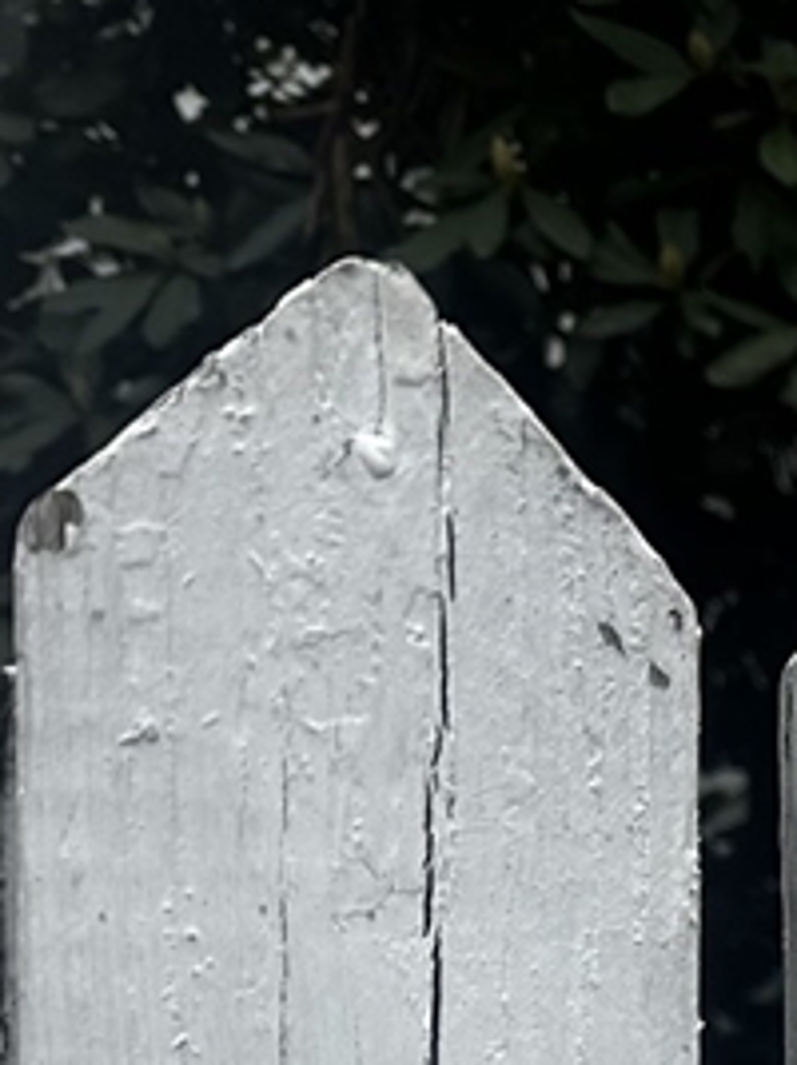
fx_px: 2827
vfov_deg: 19.2
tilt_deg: -0.7
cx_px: 1845
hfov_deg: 12.8
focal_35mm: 92
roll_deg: +0.3
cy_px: 1488
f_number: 1.78
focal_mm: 6.86
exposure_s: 1/2028
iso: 80
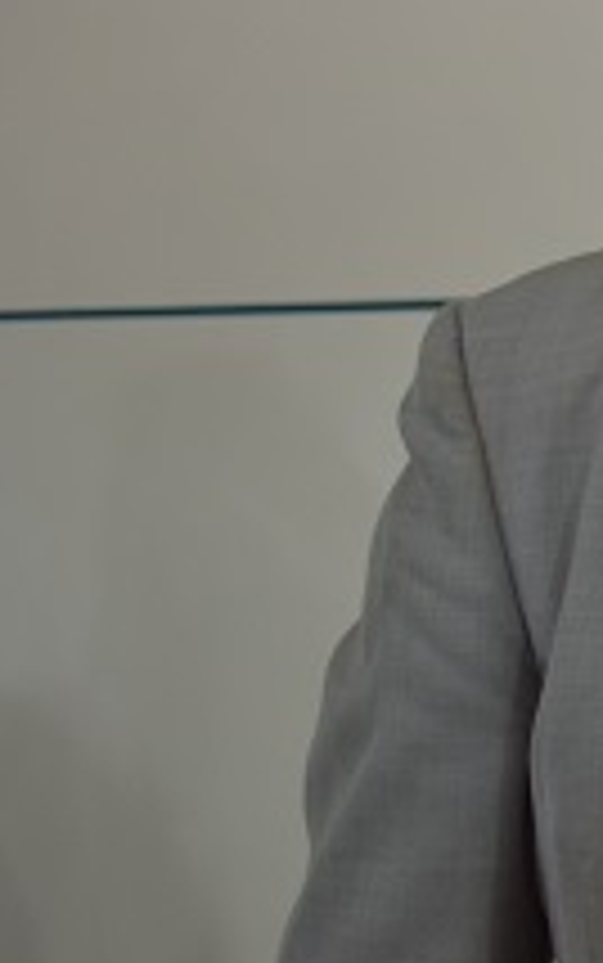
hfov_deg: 11.9
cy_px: 270
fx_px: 2585
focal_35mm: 98
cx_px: 1188
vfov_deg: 21.0
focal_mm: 23
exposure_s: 1/60
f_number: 4
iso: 450
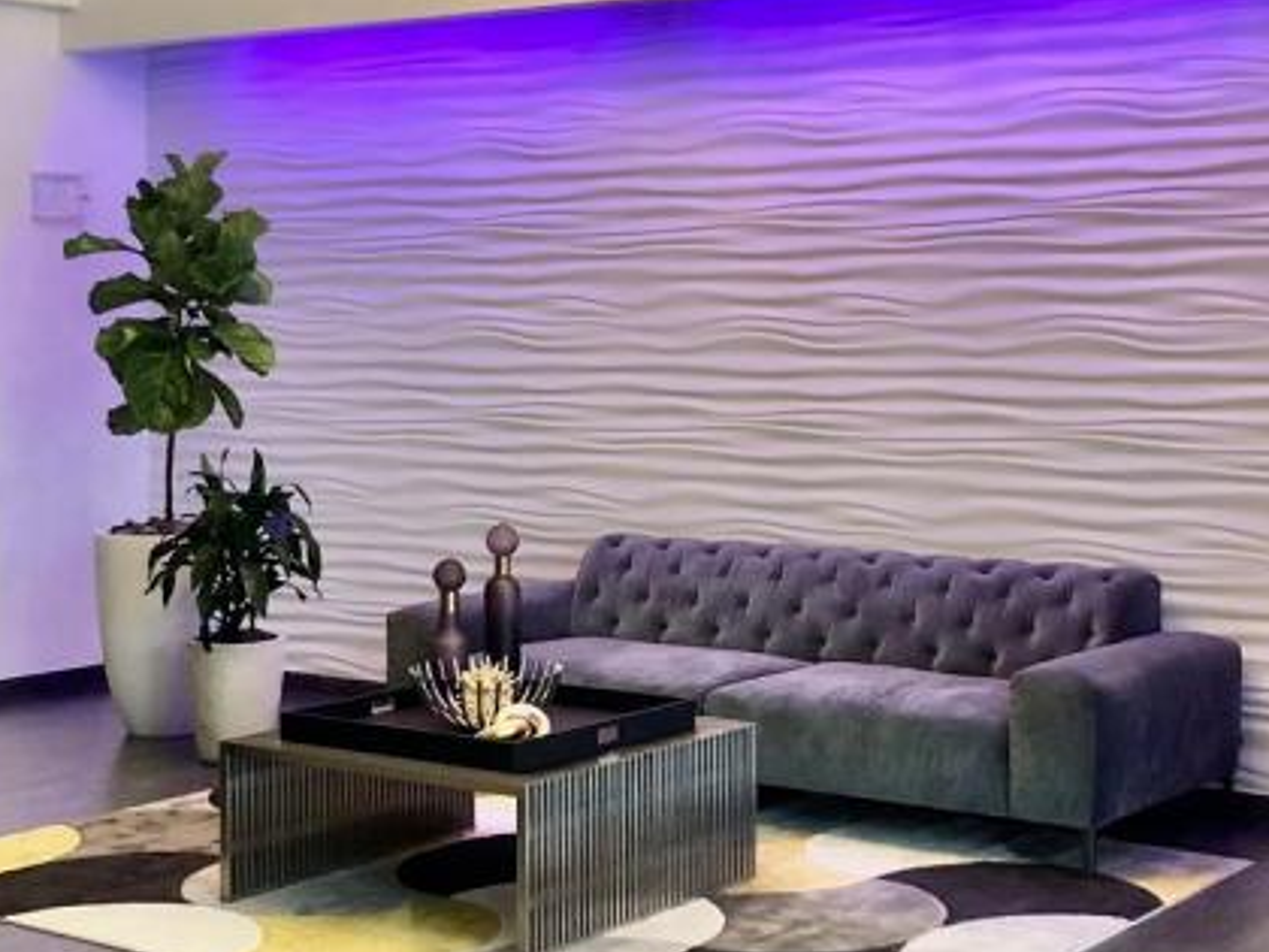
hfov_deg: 30.3
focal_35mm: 64
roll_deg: +0.6
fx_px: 2346
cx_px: 644
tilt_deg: -2.9
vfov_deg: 22.9
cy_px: 381
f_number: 1.8
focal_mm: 4
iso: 40
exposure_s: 1/15
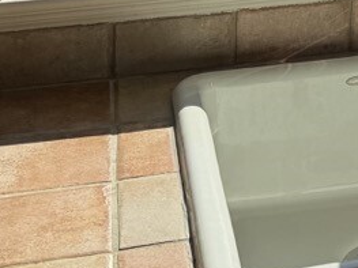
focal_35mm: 117
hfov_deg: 15.3
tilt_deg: -4.6
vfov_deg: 11.3
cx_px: 566
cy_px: -290
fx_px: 1209
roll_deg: -1.8
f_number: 1.78
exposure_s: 1/4167
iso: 80
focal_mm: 6.76
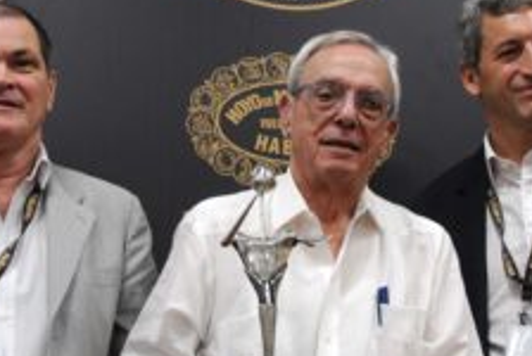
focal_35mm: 60
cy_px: 216
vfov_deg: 22.7
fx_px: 888
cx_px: 264
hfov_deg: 33.4
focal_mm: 22
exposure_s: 1/100
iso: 800
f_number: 3.8
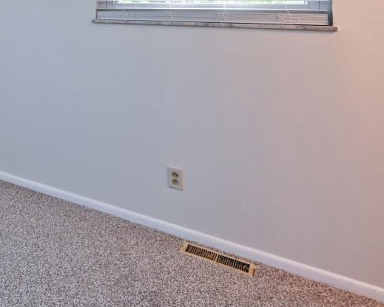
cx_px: -139
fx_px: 432
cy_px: -5
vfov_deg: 35.2
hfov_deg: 32.6
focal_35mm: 38
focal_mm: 14
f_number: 4
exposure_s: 1/60
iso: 250
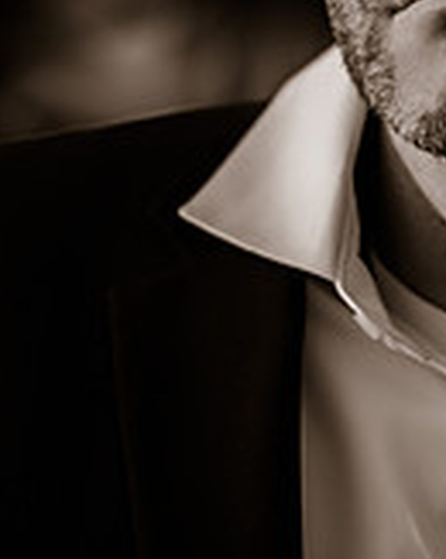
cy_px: -80
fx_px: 6397
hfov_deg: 4.0
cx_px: 414
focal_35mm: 387
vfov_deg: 5.0
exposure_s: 1/1000
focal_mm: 105
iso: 200
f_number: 2
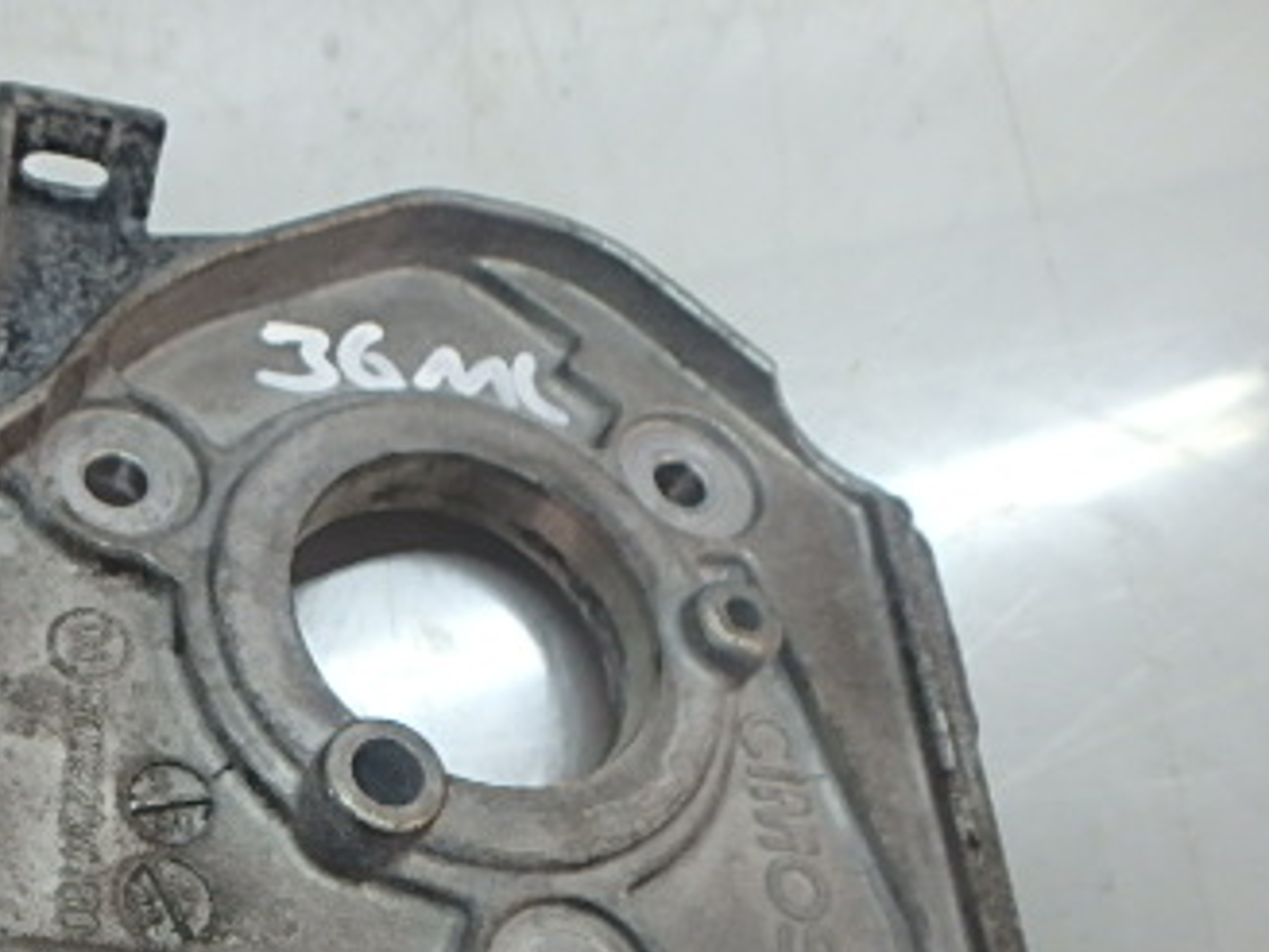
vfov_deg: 34.0
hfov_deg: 43.1
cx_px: 205
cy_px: 774
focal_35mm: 41
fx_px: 1503
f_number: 3.5
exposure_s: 1/40
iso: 200
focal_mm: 3.7
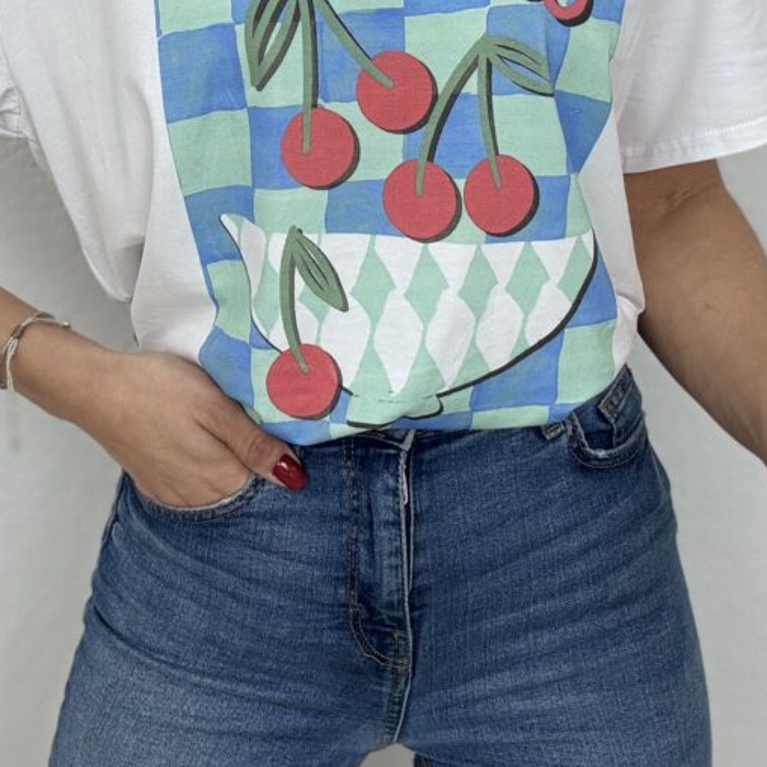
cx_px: 321
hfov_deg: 30.5
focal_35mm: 56
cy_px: 162
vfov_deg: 29.9
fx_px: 1404
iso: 40
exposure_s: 1/100
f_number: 1.9
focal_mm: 2.69
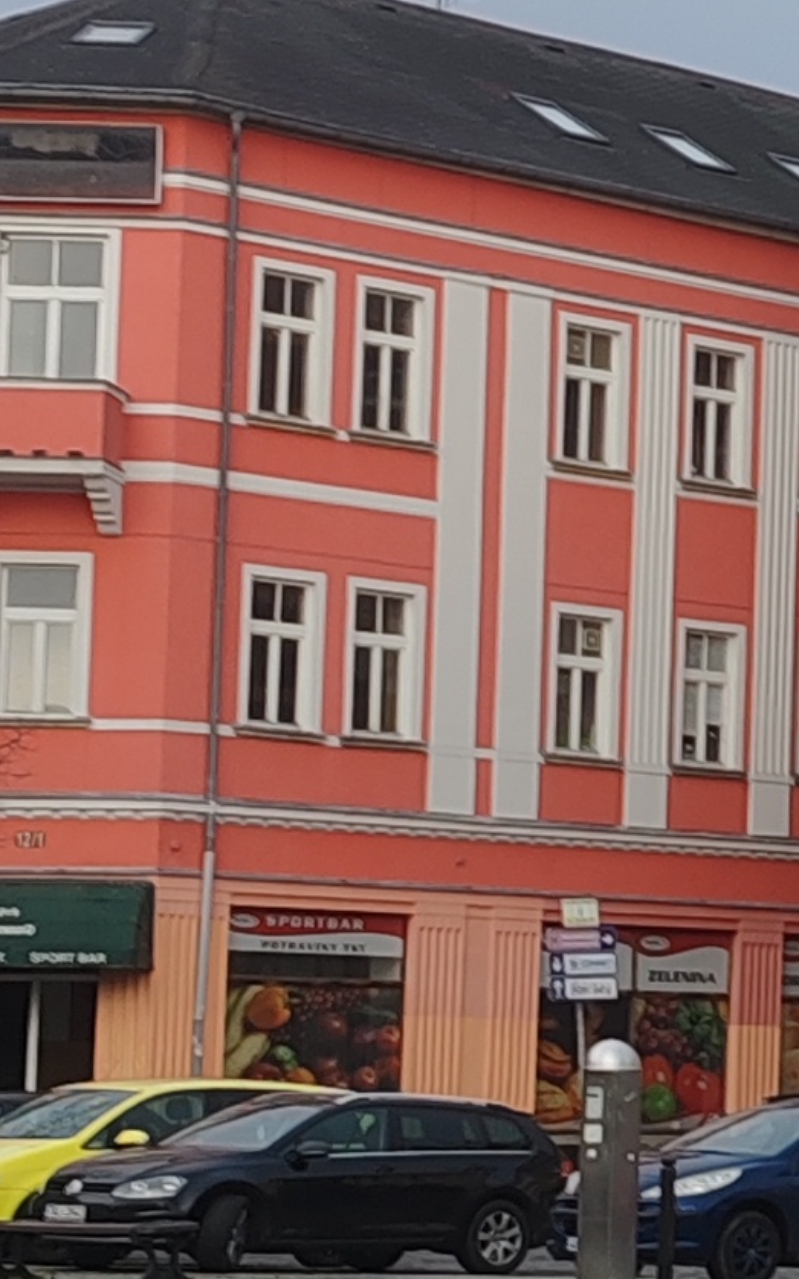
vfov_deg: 15.0
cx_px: 2070
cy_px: 733
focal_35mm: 139
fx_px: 4844
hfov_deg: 8.4
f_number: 1.9
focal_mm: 6.12
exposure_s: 1/120
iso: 50
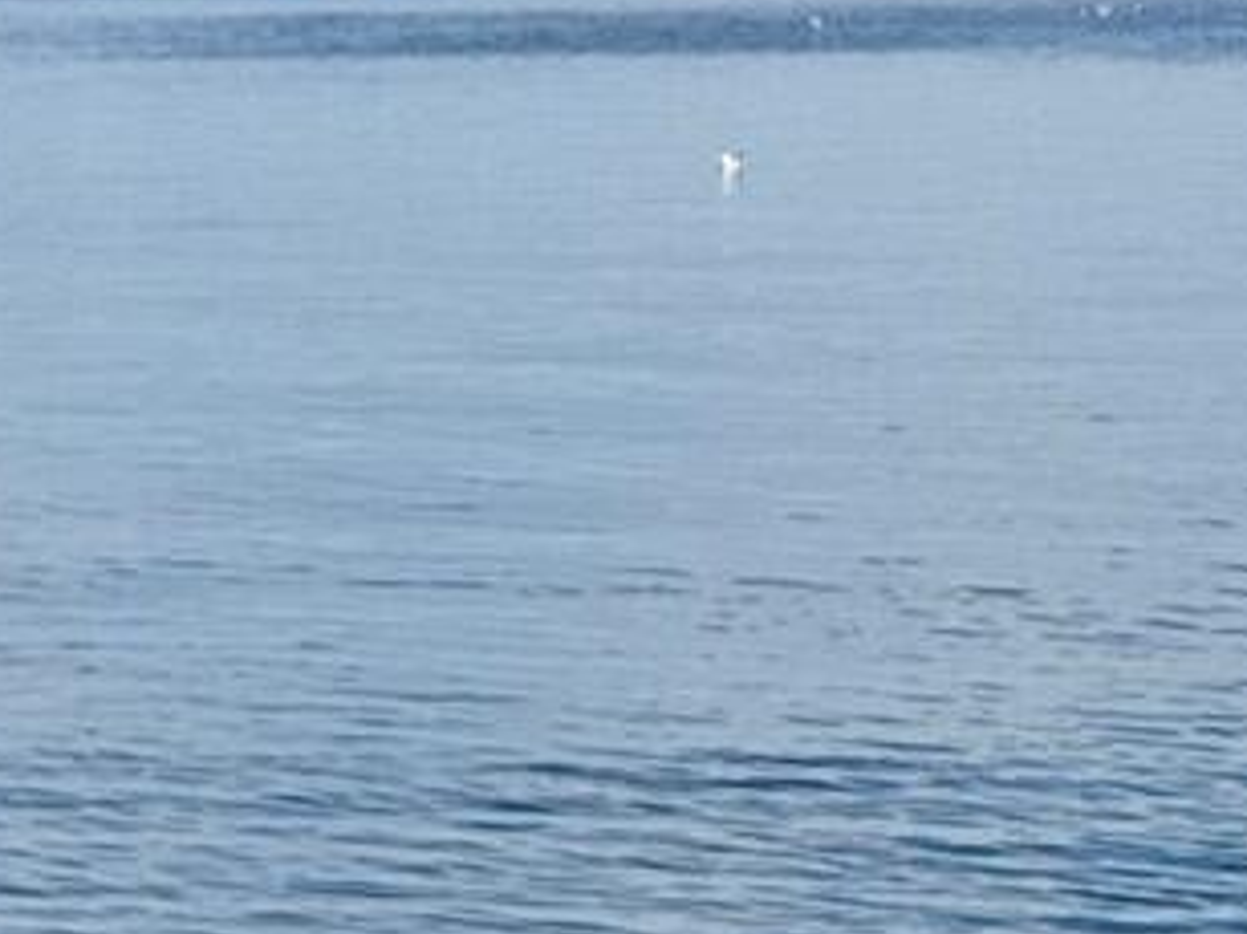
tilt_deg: -2.7
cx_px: 1373
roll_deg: -0.6
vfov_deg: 7.4
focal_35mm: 200
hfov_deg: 9.8
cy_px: 134
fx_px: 7202
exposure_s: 1/7937
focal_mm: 6.76
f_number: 1.78
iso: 64
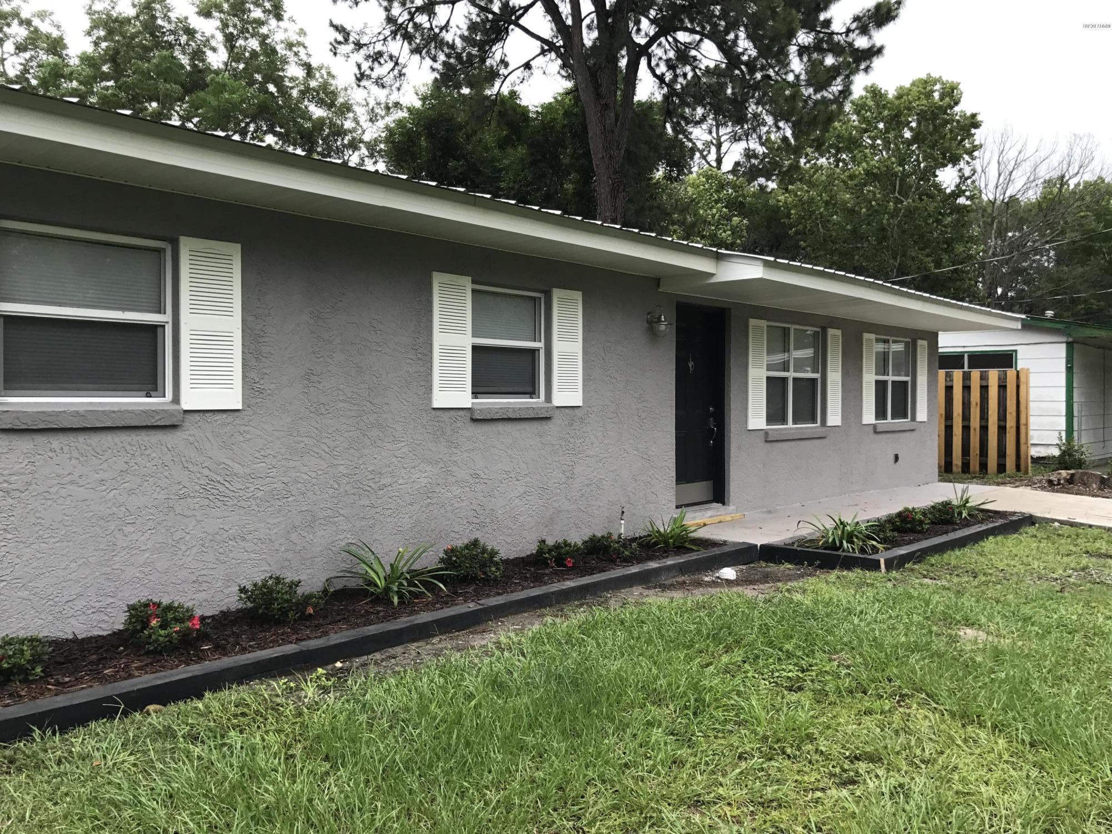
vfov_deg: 49.7
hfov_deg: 63.4
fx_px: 899
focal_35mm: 28
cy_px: 417
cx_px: 556
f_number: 1.8
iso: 20
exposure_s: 1/833
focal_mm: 3.99
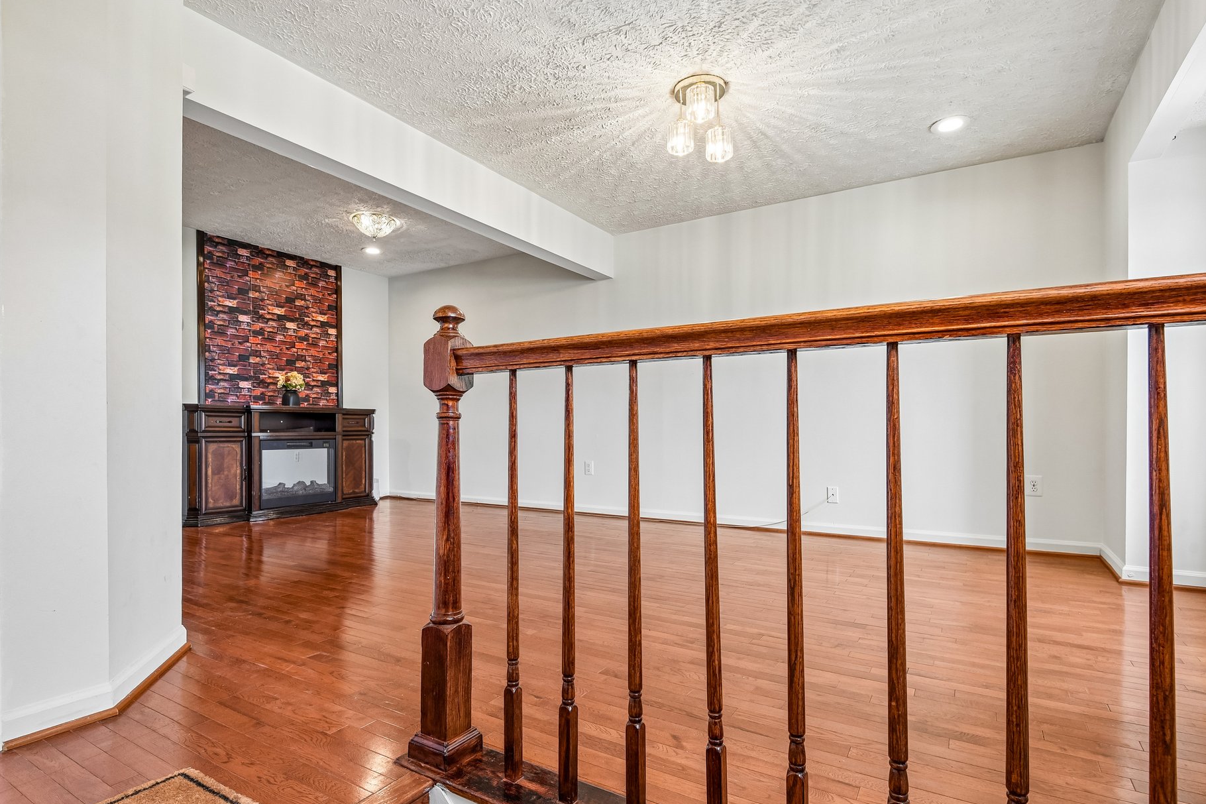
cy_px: 425
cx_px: 588
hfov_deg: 90.0
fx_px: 603
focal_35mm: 18
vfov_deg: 67.3
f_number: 8
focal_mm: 16
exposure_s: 1/20
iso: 400
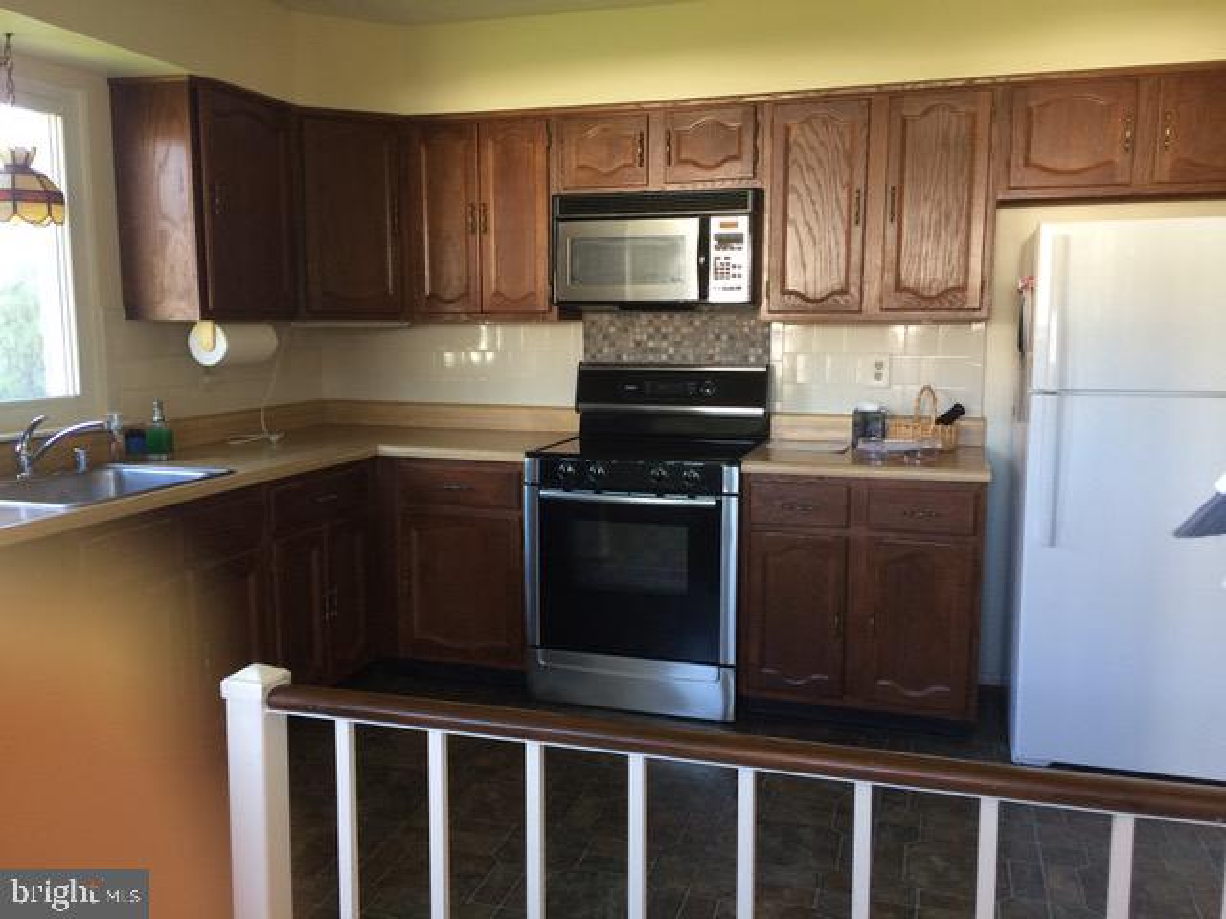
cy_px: 460
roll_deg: +0.8
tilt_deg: -7.9
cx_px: 613
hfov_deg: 61.7
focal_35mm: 29
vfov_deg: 48.2
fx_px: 1027
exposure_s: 1/30
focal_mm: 4.15
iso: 100
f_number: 2.2
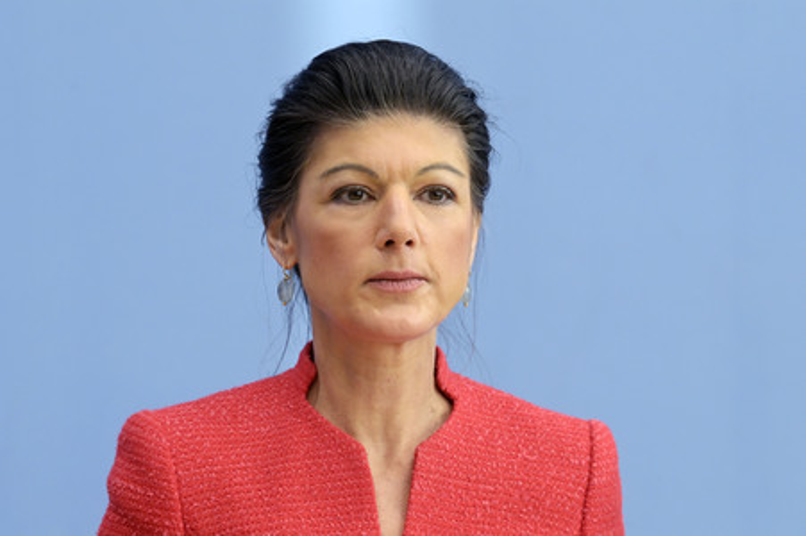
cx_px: 403
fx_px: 3580
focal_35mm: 160
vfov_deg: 8.6
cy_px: 268
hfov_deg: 12.8
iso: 3200
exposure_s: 1/640
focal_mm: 160
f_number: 6.3
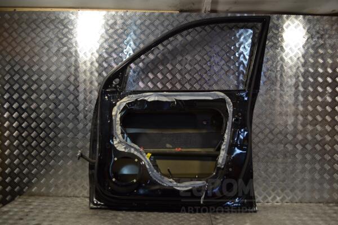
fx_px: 338
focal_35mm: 36
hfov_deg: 53.1
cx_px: 169
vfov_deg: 36.9
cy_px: 112
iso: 100
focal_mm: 24
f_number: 4.5
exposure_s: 1/80
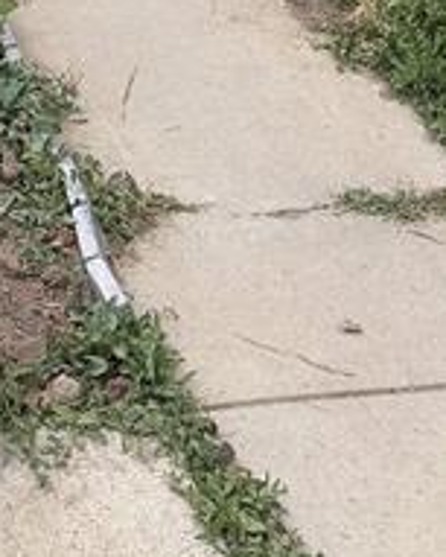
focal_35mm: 94
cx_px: -169
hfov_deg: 15.4
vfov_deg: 17.3
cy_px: -385
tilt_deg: -12.8
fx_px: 1550
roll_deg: -0.4
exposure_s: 1/1060
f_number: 1.78
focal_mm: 6.76
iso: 80
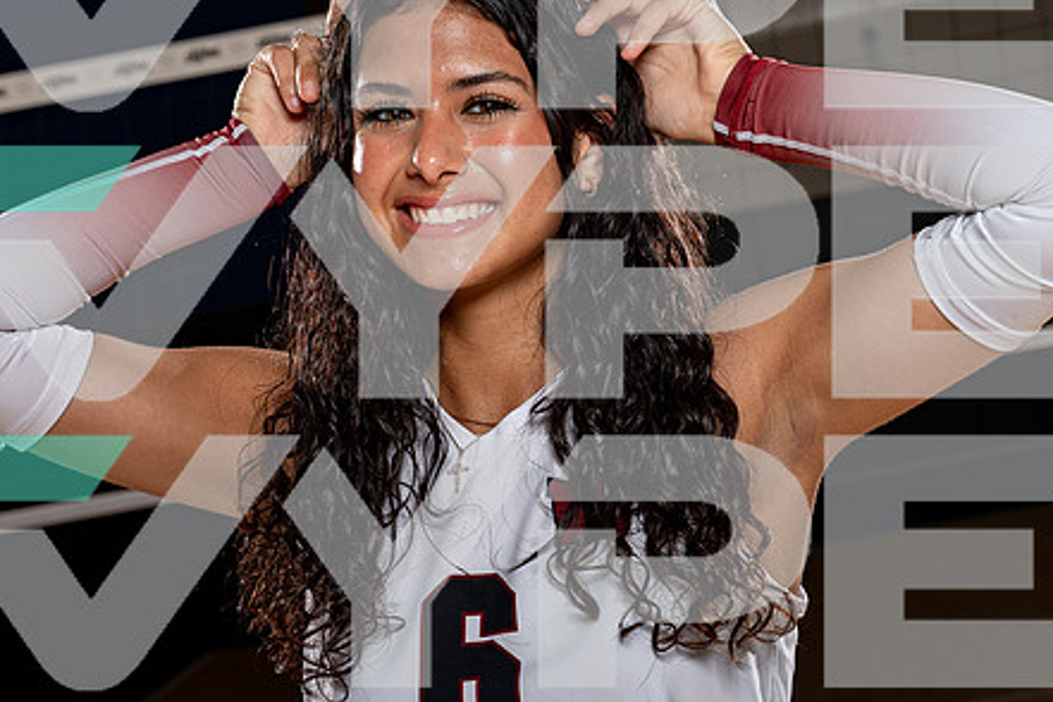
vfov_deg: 14.9
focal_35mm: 92
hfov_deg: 22.1
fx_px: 2691
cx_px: 499
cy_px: 273
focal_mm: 70
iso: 100
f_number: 8
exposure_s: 1/250
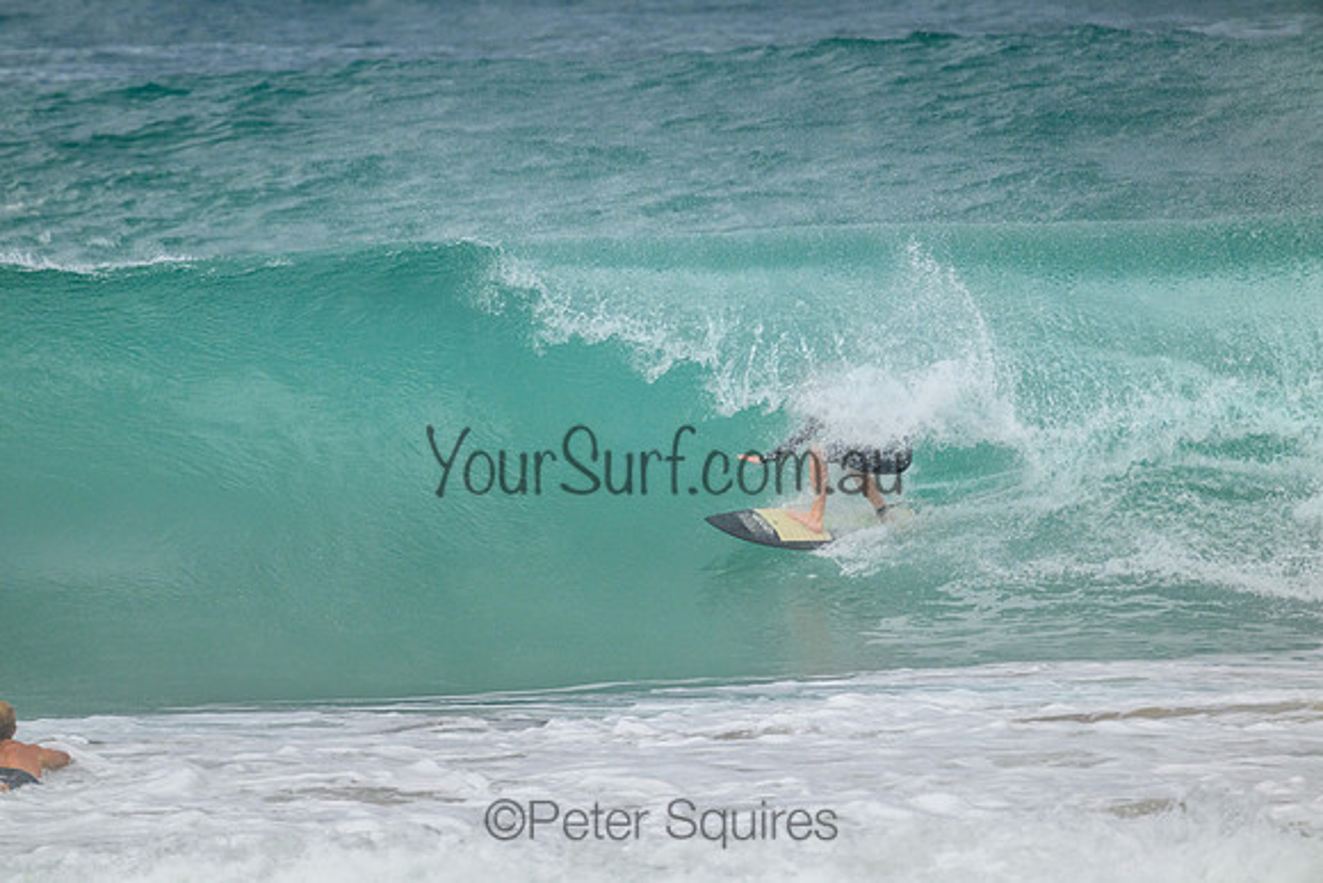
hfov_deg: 2.6
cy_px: 442
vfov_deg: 1.7
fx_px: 29406
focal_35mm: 800
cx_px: 662
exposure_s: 1/2000
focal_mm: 800
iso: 1400
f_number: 11
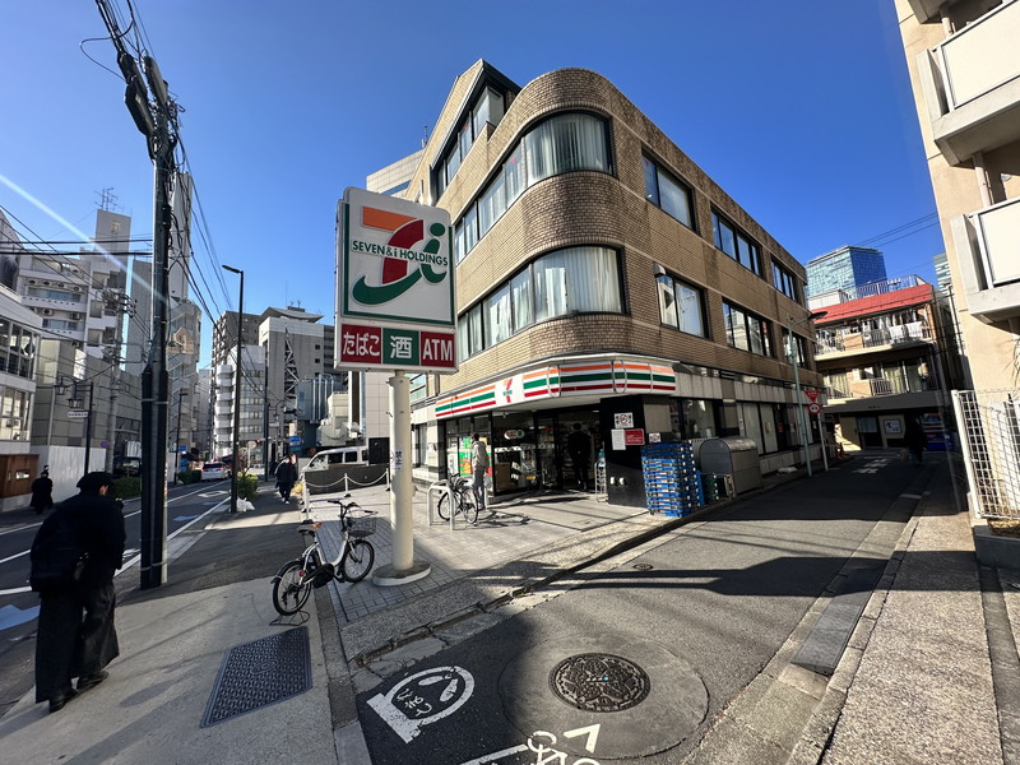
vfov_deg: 85.7
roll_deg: +3.3
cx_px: 510
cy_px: 382
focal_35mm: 14
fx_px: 413
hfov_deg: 102.1
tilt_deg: +7.5
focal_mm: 2.22
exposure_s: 1/1289
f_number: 2.2
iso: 40
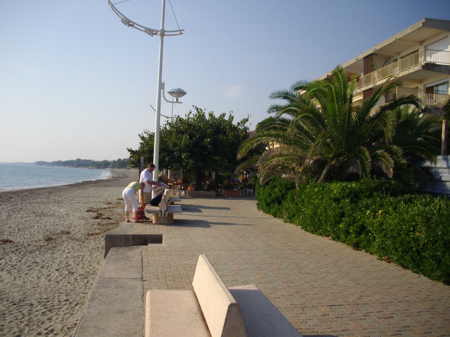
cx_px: 225
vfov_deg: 38.7
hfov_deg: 50.1
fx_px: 481
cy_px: 168
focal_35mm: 37
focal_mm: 6.2
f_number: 5.6
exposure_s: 1/640
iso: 100
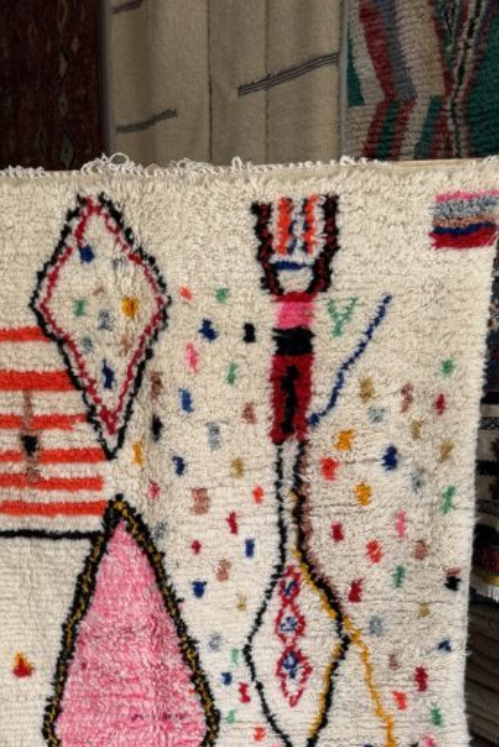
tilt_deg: -18.2
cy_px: 670
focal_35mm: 50
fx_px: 1039
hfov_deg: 26.8
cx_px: 162
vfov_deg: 37.1
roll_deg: +0.9
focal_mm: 6.76
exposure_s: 1/272
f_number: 1.78
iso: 64
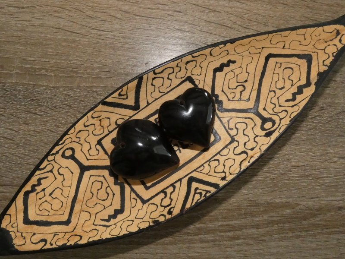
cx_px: 172
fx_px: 199
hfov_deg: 81.7
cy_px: 130
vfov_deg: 66.0
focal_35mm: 20
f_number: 2.8
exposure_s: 1/125
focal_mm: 3.6
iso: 800
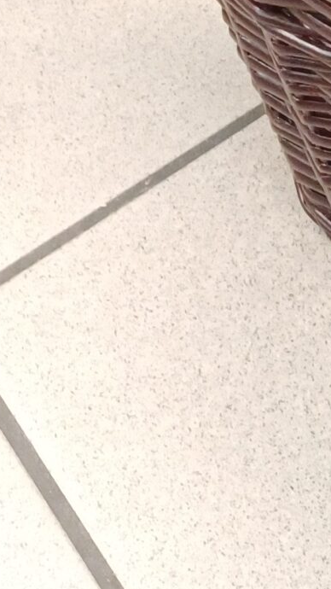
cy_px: -225
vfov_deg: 19.2
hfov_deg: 11.4
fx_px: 1576
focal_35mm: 101
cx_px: 533
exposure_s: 1/16.7
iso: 1600
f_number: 1.8
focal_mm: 4.6
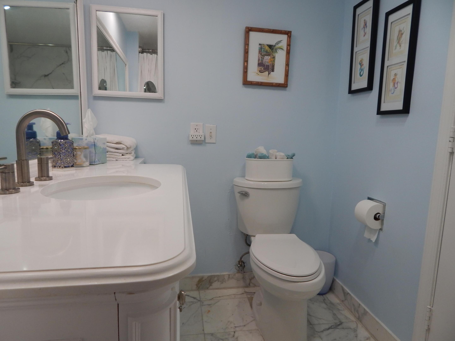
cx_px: 228
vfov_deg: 61.1
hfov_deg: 76.4
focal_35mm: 22
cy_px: 170
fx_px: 289
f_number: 3
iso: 125
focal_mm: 4
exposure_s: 1/80
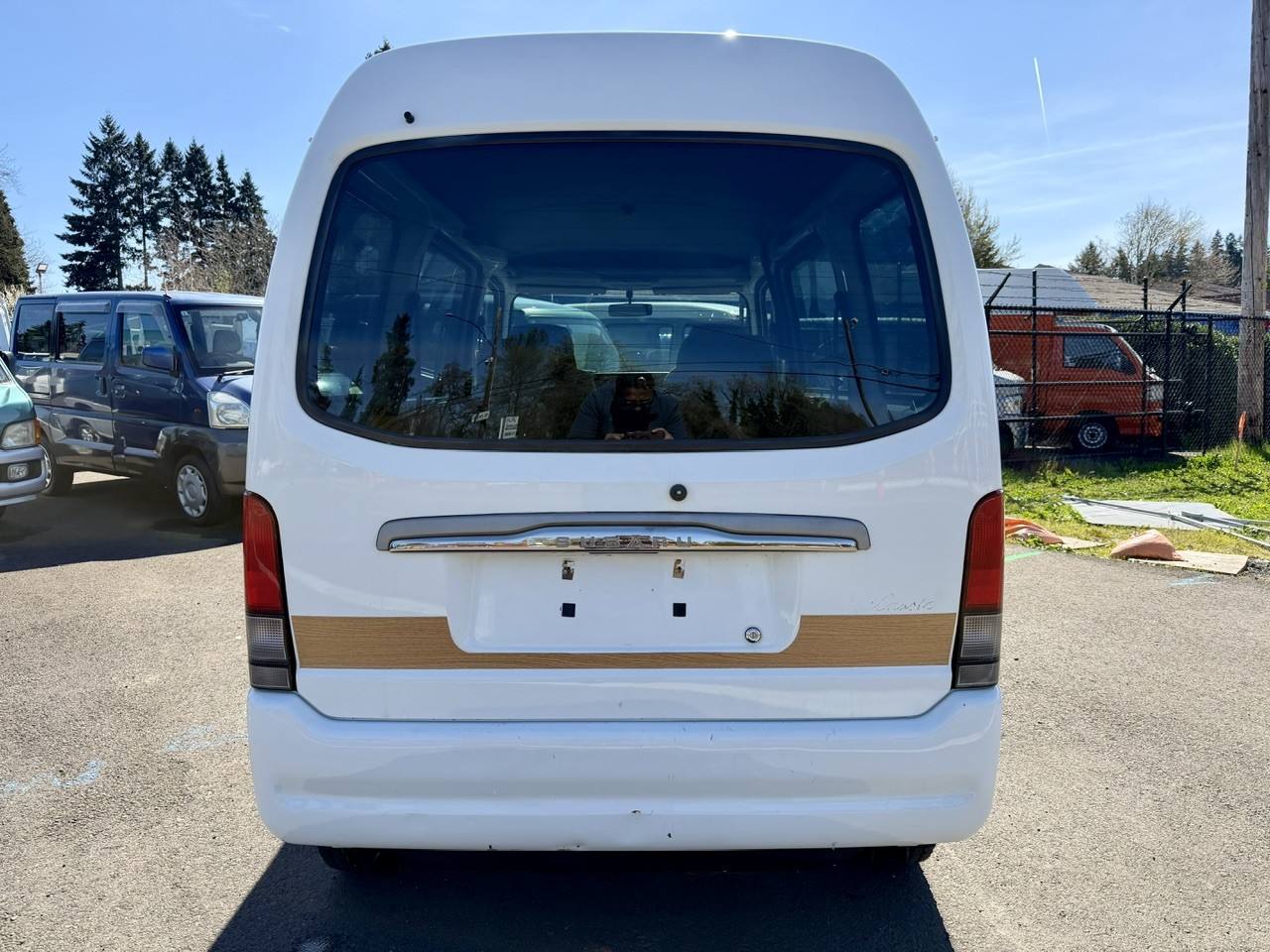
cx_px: 635
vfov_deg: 56.8
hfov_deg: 71.6
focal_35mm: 24
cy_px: 476
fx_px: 881
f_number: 1.78
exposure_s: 1/3425
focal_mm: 6.76
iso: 100
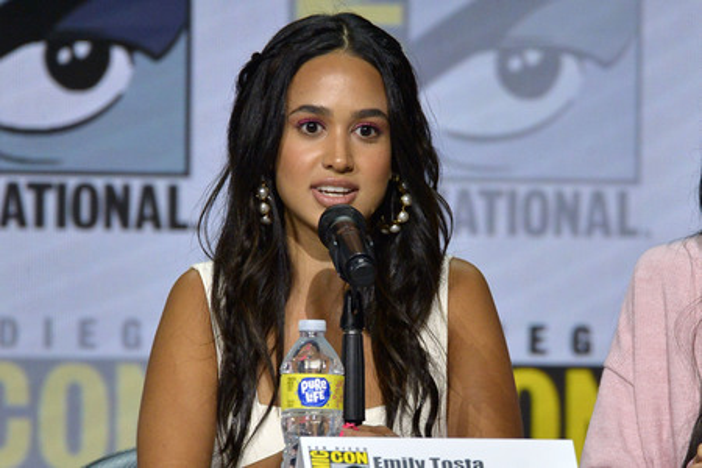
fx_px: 9749
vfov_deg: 2.7
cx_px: 351
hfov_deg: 4.1
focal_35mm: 500
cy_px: 234
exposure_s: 1/250
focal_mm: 500
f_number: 6.3
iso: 1600
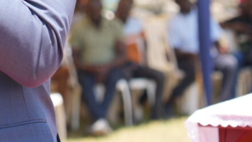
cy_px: -128
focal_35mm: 292
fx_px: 1952
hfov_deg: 7.3
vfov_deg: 4.1
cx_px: -62
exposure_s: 1/250
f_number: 4.5
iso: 125
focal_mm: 82
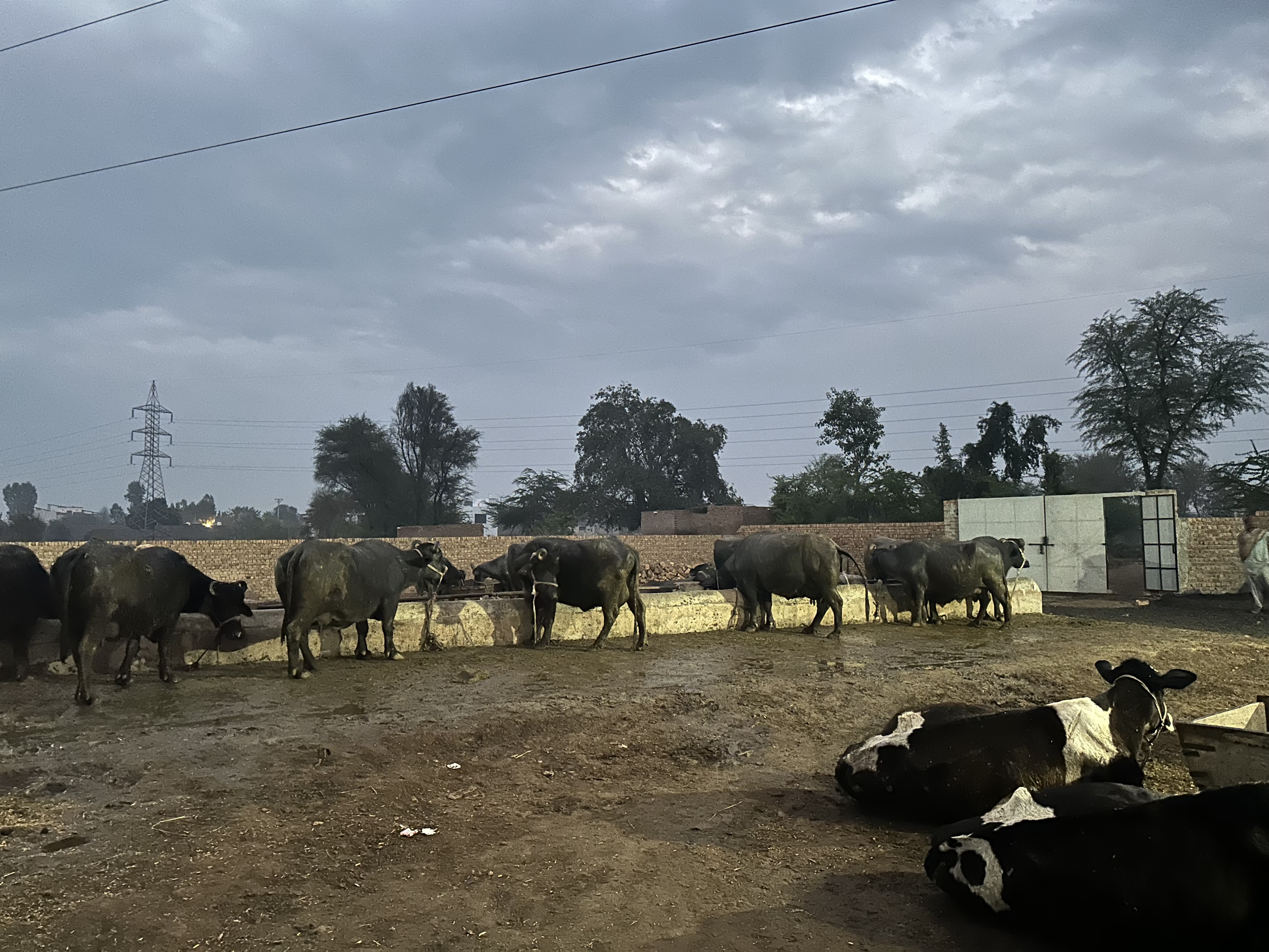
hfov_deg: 71.6
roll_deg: +0.6
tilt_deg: +3.4
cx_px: 634
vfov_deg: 56.8
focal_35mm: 24
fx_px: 880
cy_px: 476
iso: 1250
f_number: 1.78
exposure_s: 1/17
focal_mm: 6.86
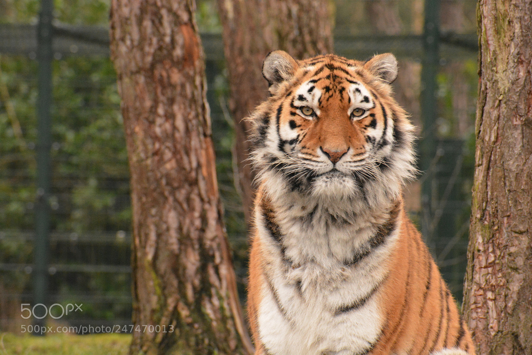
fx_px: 5983
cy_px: 178
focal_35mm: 405
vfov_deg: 3.4
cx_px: 266
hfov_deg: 5.1
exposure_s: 1/125
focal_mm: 270
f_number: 10
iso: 3200
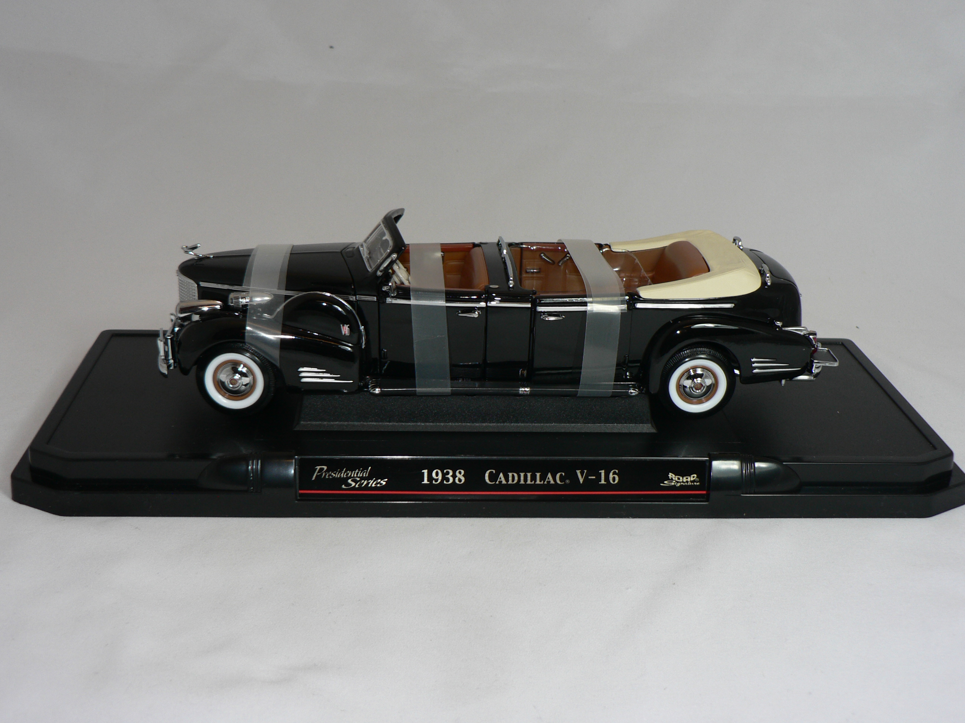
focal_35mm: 46
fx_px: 1282
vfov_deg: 31.5
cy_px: 362
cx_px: 482
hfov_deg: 41.2
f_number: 2.8
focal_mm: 7.6
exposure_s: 1/60
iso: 80
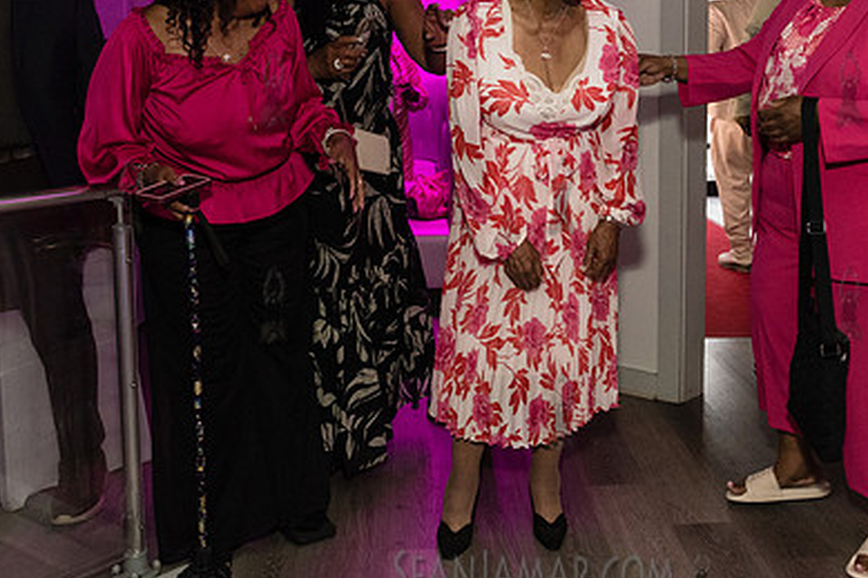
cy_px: 154
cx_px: 543
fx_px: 1036
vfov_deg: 30.7
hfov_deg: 45.1
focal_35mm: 43
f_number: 4.5
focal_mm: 26
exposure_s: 1/200
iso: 4000
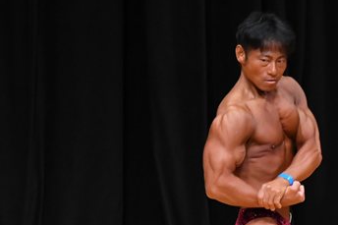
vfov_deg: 2.0
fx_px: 6334
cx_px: 271
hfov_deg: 3.1
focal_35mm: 675
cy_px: 242
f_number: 5.6
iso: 3200
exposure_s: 1/400
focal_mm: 200
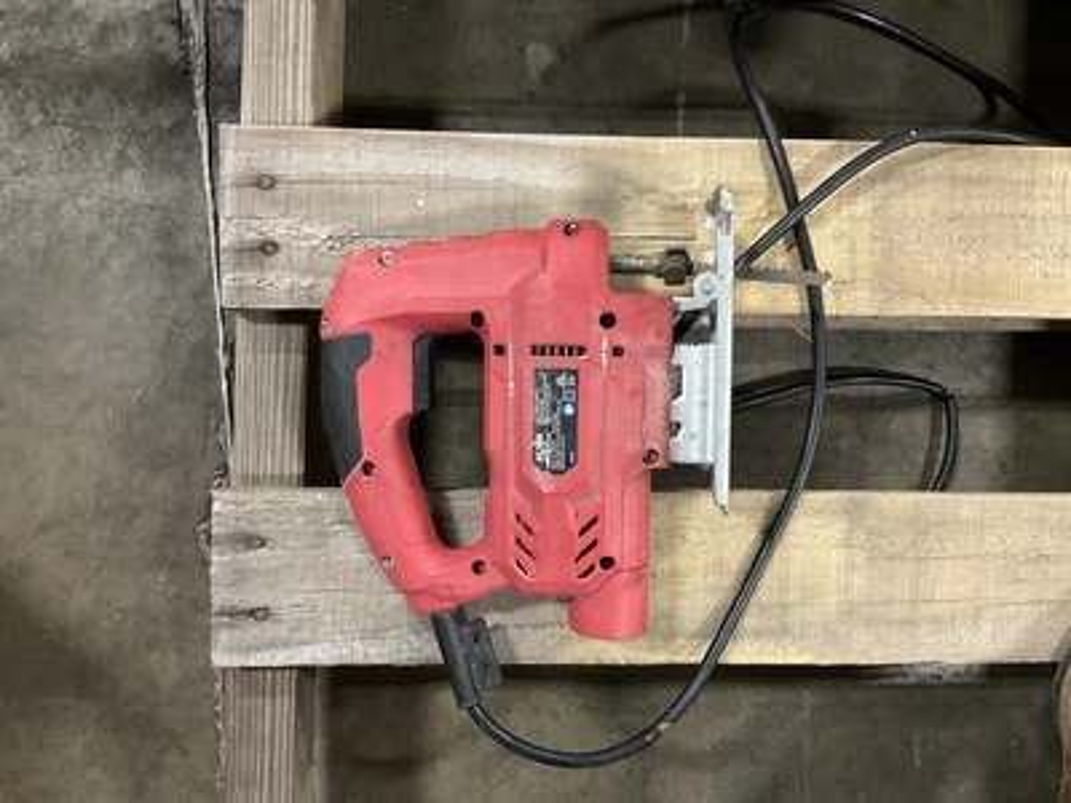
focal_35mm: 29
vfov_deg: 48.2
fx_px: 897
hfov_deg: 61.7
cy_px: 402
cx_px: 536
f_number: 1.8
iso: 320
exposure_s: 1/30
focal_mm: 3
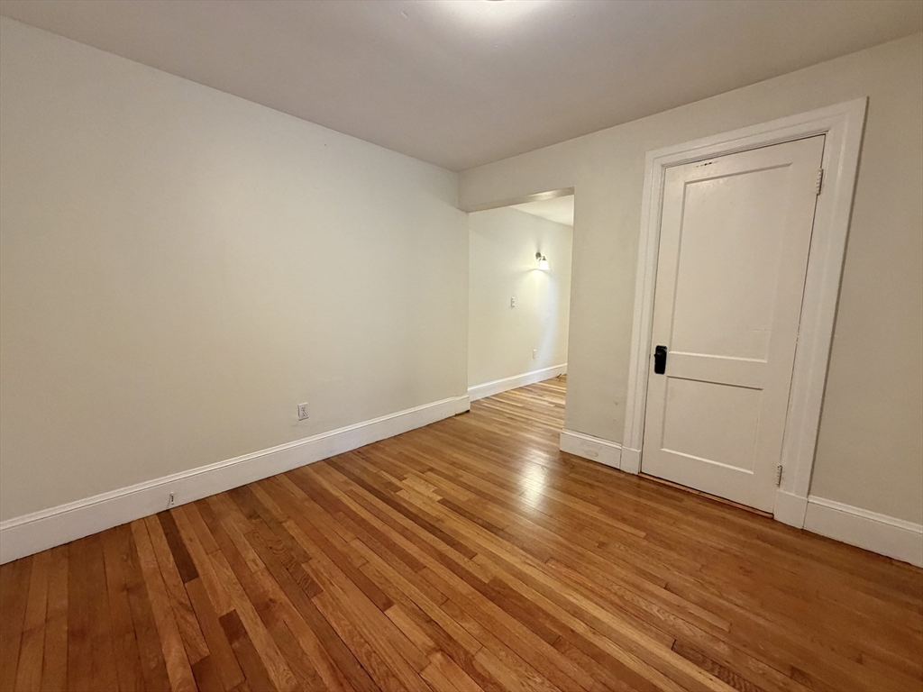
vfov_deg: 85.7
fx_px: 373
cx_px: 462
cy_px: 346
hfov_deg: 102.1
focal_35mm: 14
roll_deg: -2.0
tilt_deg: -7.8
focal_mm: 2.22
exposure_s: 1/60
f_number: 2.2
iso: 320
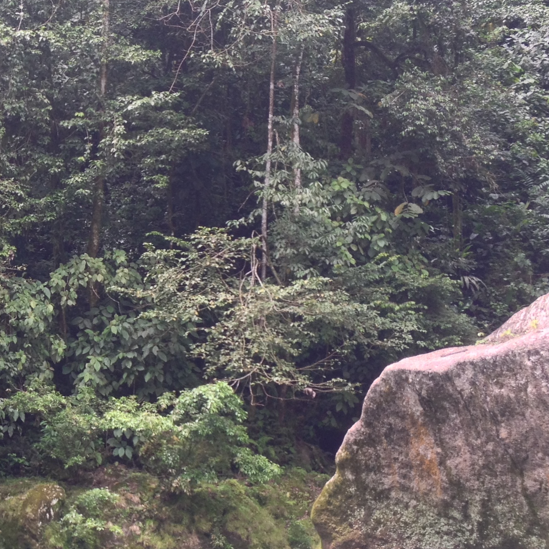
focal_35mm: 76
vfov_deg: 22.7
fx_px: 1364
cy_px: 328
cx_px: 15
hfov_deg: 22.0
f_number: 2.4
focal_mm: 4.28
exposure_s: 1/152
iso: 50
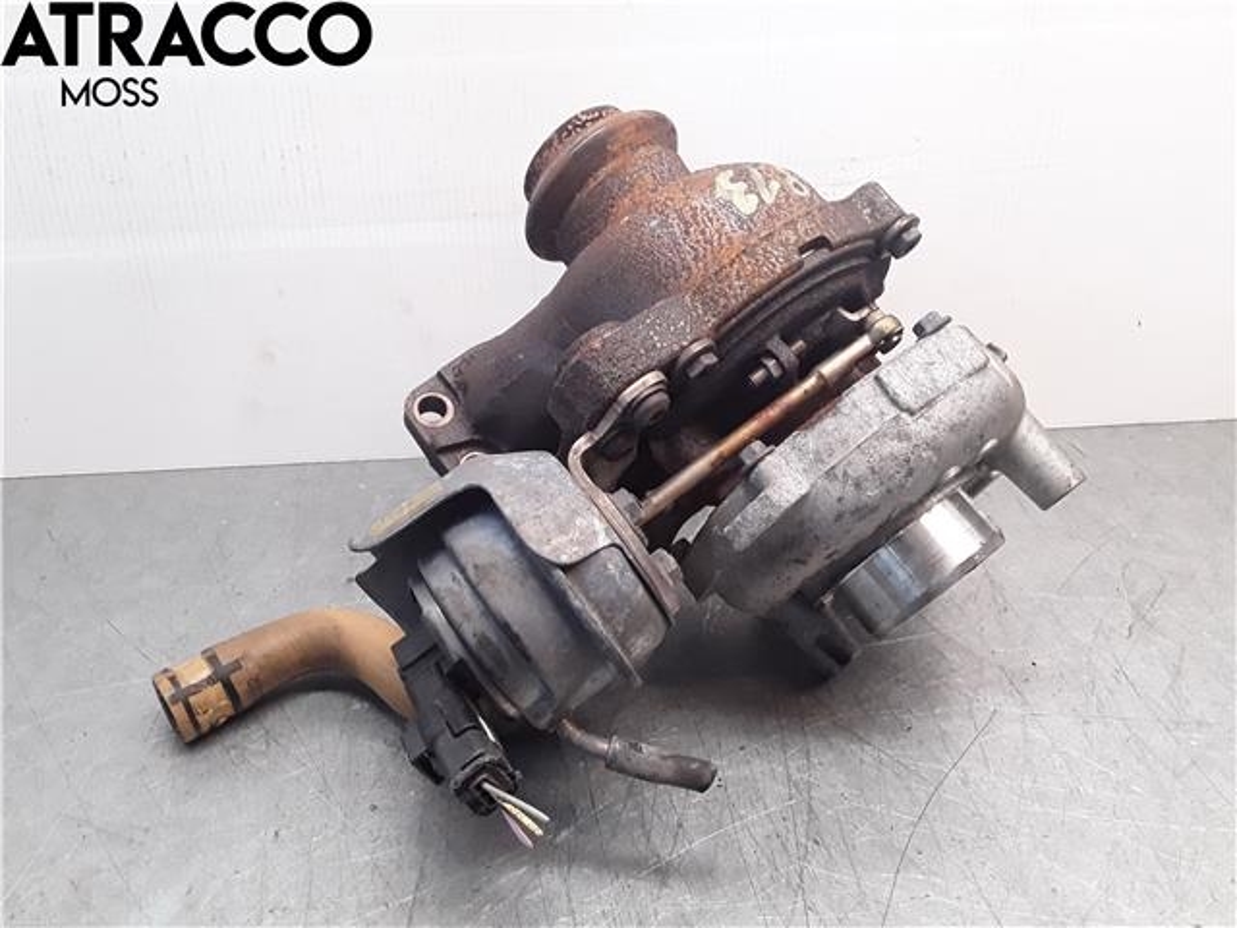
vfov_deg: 49.7
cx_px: 618
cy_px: 464
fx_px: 1001
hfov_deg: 63.4
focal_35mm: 28
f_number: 1.9
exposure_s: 1/100
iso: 100
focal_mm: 2.91
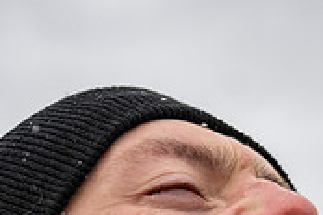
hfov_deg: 25.0
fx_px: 718
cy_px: 309
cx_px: 254
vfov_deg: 15.9
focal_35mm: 80
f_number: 2.8
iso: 160
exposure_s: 1/500
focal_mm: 24
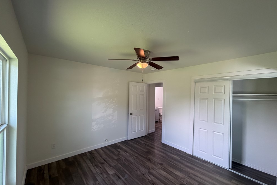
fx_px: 115
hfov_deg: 100.4
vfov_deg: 77.3
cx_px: 136
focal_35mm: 15
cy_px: 96
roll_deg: -1.3
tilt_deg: -1.5
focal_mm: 2.22
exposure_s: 1/120
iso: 200
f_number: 2.2
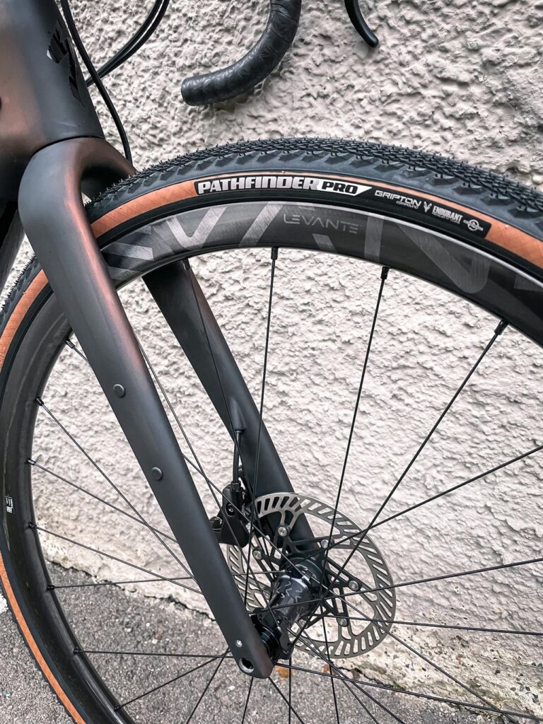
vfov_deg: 67.3
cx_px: 272
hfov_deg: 53.1
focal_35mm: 26
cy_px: 362
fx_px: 544
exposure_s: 1/60
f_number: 1.6
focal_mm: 4.2
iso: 125
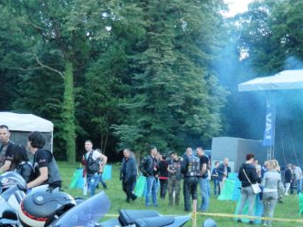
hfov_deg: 27.0
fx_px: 630
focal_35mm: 72
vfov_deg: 19.5
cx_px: 185
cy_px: 256
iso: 280
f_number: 3.2
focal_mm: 5.6
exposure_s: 1/40
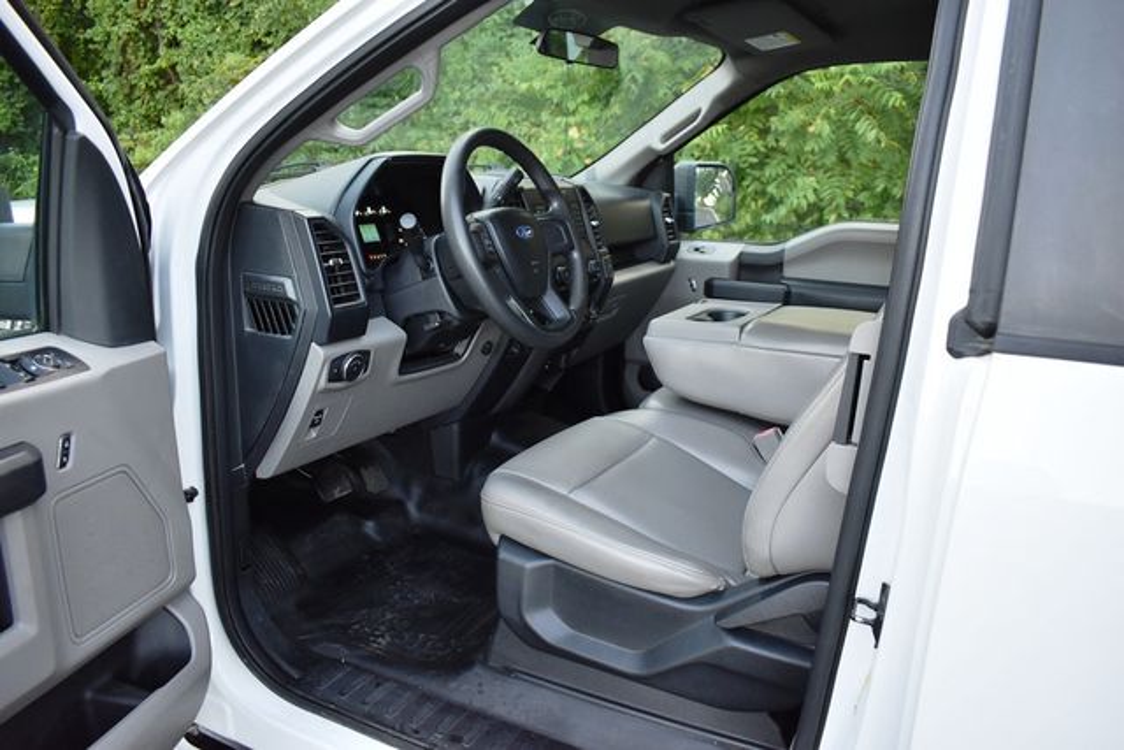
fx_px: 843
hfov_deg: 67.4
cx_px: 562
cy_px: 375
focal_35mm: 27
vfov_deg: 48.0
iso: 800
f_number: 3.5
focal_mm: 18
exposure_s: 1/250
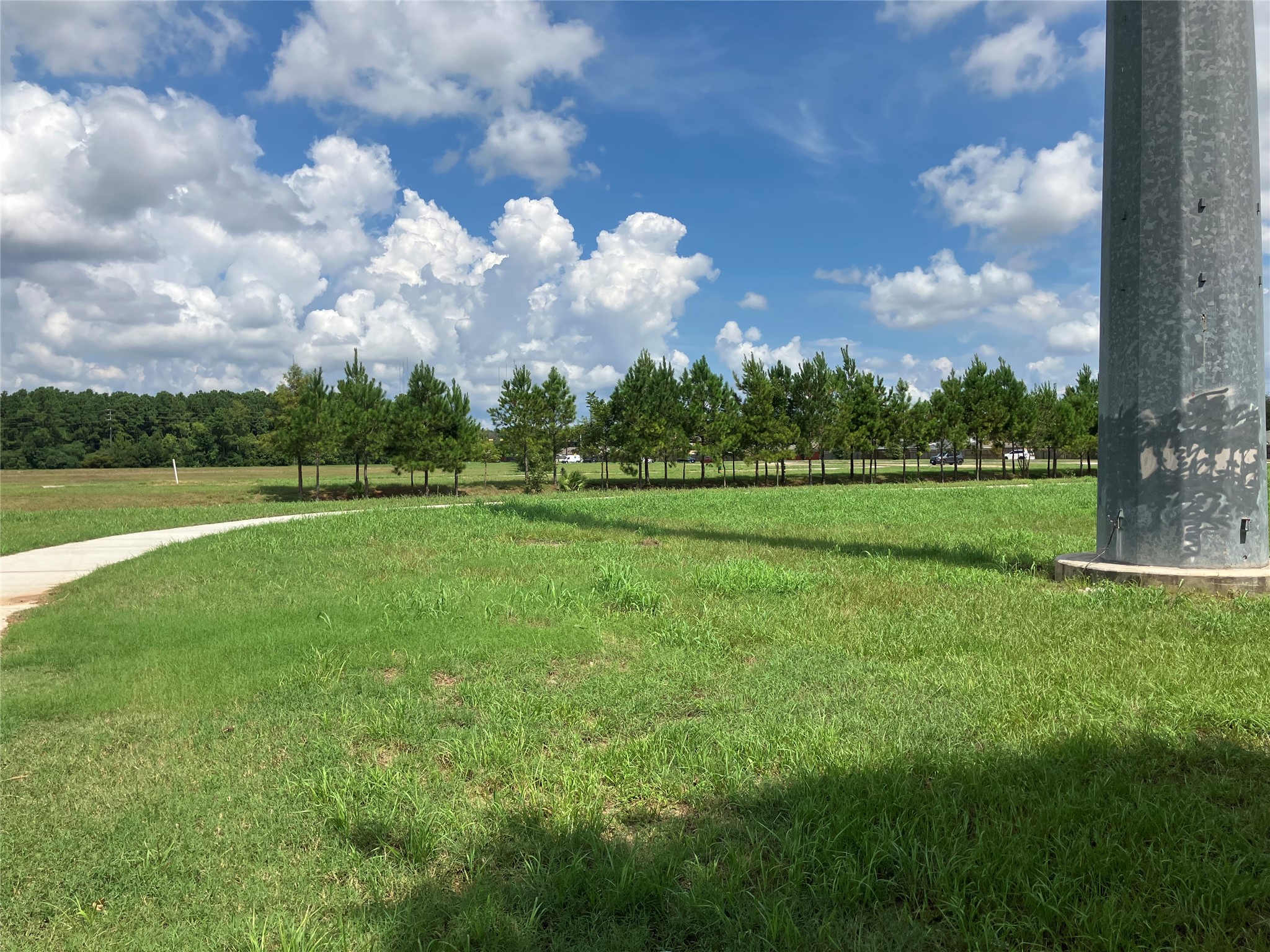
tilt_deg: -1.0
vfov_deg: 49.7
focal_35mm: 28
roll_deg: +0.5
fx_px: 1027
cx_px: 635
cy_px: 476
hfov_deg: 63.4
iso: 32
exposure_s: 1/3247
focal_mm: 3.99
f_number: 1.8
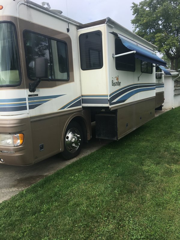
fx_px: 201
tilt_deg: -6.0
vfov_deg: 61.7
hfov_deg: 48.2
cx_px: 90
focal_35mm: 29
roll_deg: +2.7
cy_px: 120
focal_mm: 4.15
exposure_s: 1/1083
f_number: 2.2
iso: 25
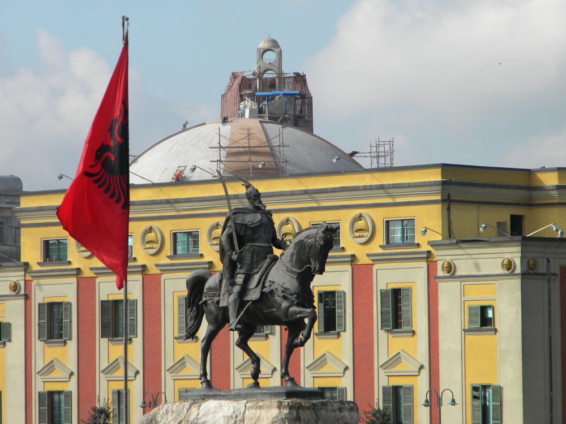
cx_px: 283
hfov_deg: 10.8
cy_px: 212
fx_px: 2992
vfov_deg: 8.1
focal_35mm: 183
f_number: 5.2
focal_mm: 33.1
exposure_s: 1/498
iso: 87
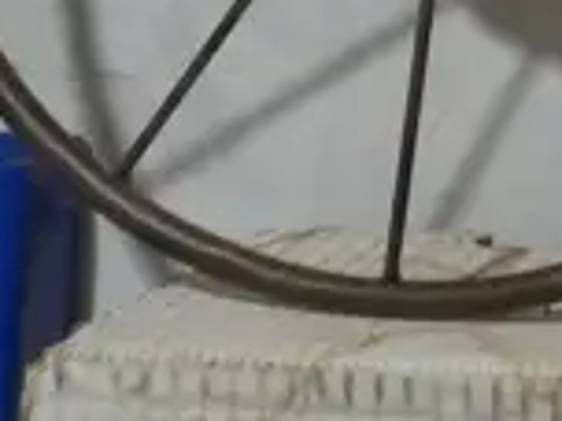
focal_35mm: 189
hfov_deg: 9.0
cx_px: 1542
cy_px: -923
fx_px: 3068
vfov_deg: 6.9
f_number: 7.1
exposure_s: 1/60
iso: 1250
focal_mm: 14
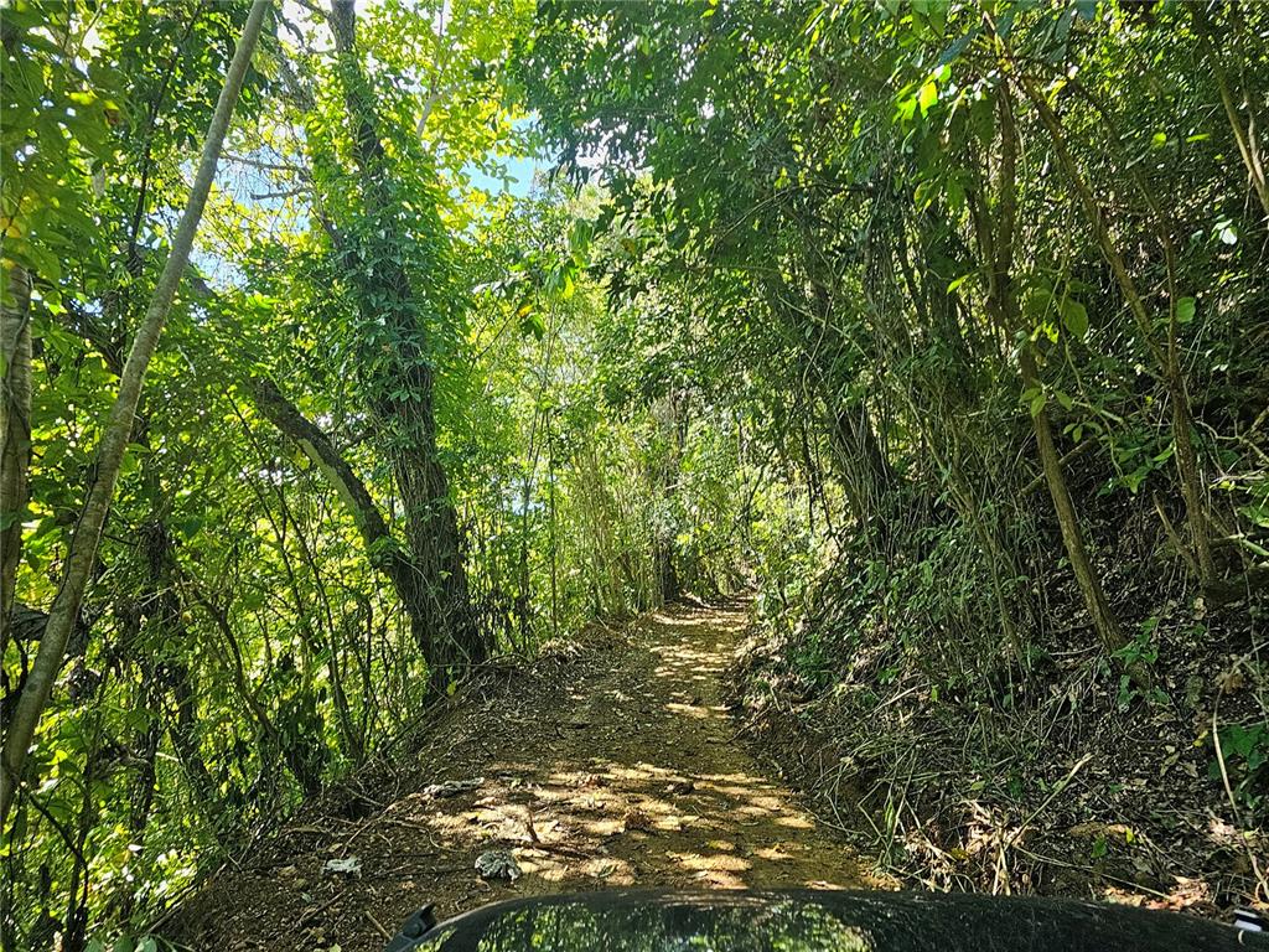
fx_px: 843
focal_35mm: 23
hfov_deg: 73.9
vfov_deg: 58.9
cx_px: 634
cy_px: 476
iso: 320
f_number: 1.7
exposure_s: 1/170
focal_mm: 6.3
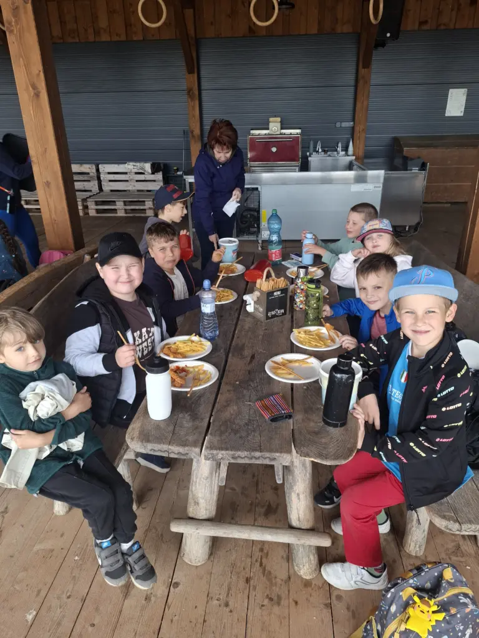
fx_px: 424
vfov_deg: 73.9
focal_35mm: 23
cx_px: 240
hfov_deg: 58.9
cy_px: 319
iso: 50
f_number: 1.8
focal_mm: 5.54
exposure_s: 1/113
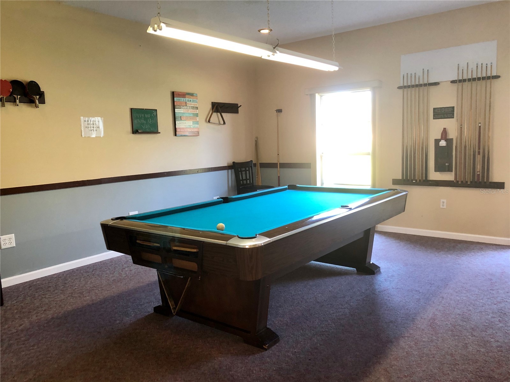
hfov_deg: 63.4
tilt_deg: -5.9
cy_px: 191
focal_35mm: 28
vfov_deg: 49.7
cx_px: 255
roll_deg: +1.4
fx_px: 413
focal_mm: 3.99
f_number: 1.8
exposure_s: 1/20
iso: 40
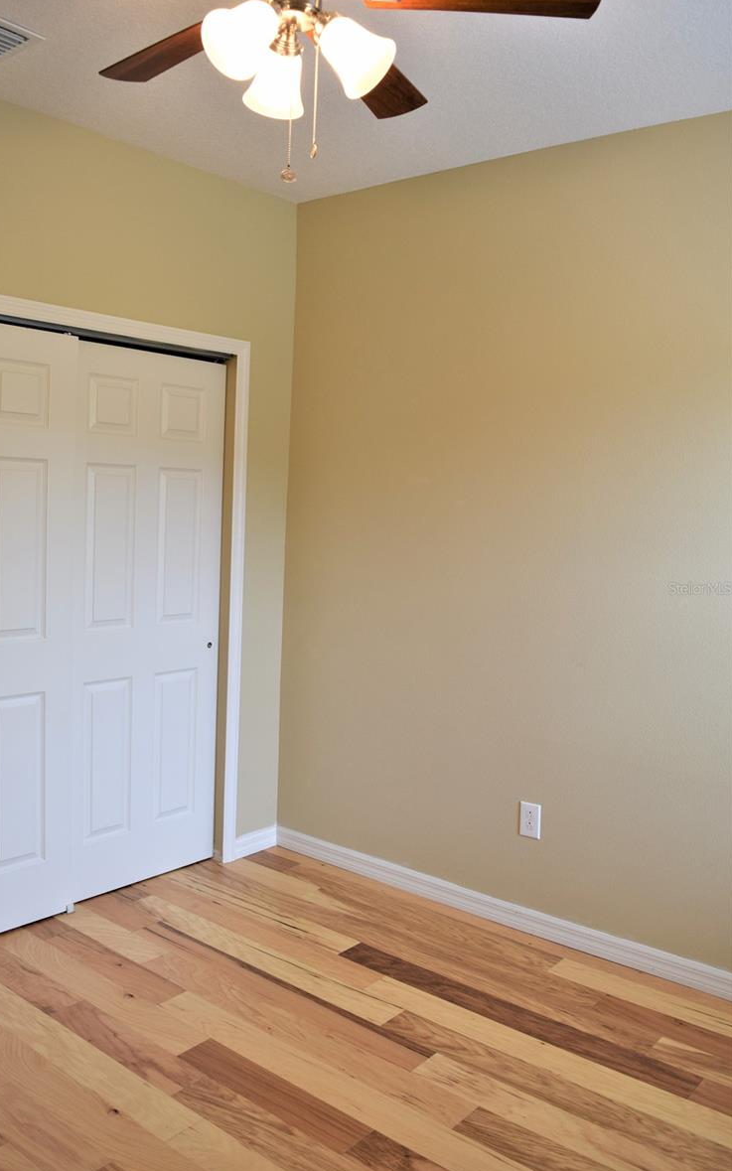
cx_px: 338
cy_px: 588
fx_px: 894
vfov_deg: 66.5
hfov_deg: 44.5
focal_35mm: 28
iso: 400
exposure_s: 1/100
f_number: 5
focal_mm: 18
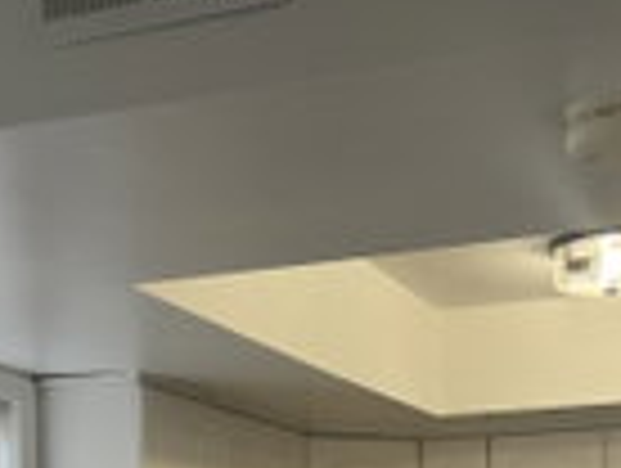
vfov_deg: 17.9
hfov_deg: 26.3
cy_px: 693
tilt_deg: -3.2
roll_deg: +0.2
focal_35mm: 74
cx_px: 295
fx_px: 1330
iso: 64
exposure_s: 1/120
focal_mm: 6.76
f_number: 1.78
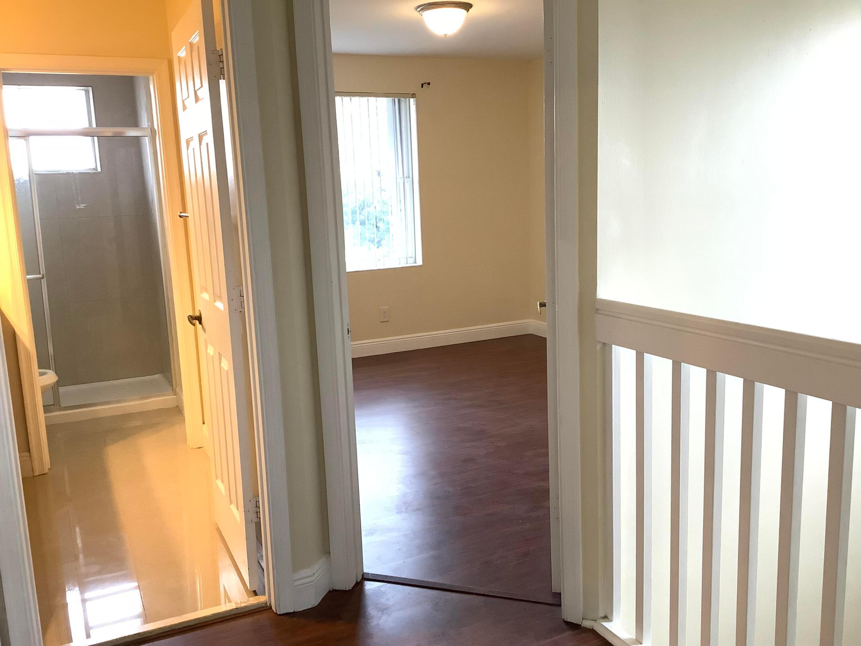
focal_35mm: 31
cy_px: 323
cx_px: 430
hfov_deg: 58.4
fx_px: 771
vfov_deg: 45.4
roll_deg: +0.5
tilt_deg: -11.1
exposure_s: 1/60
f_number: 2.4
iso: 320
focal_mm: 3.3
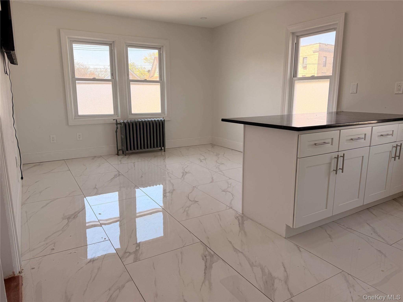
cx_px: 202
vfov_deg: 56.8
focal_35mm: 24
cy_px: 151
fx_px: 279
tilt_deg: -11.3
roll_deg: -0.6
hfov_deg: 71.6
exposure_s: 1/484
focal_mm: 6.76
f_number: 1.78
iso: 100
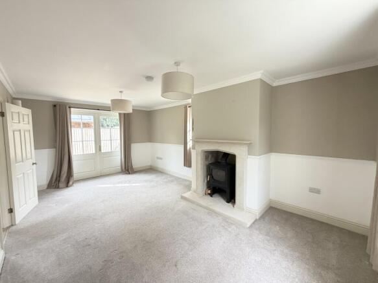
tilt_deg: -4.6
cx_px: 189
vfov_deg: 85.7
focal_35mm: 14
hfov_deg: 102.1
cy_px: 142
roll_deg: +0.5
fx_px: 153
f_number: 2.2
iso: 320
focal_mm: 2.22
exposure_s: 1/102
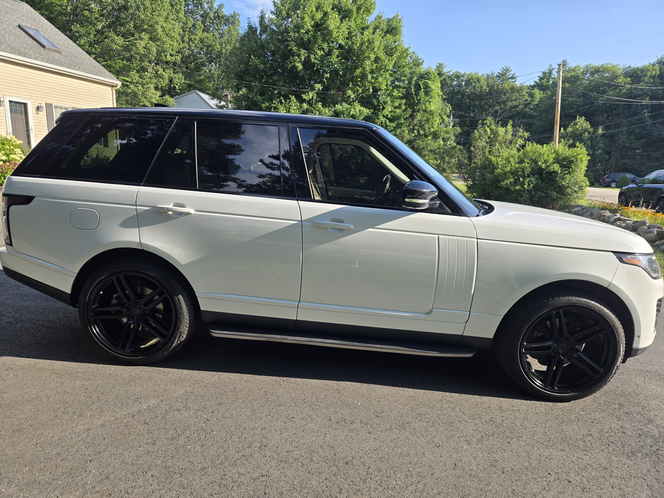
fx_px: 441
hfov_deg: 73.9
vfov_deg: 58.9
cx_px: 332
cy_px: 249
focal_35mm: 23
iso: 25
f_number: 1.8
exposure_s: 1/850
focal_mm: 5.4
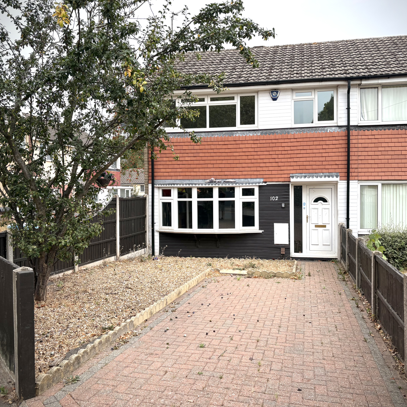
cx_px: 221
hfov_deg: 52.5
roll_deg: +0.1
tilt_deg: +1.0
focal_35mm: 31
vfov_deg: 52.5
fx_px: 412
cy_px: 203
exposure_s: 1/973
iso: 50
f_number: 1.6
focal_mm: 5.96
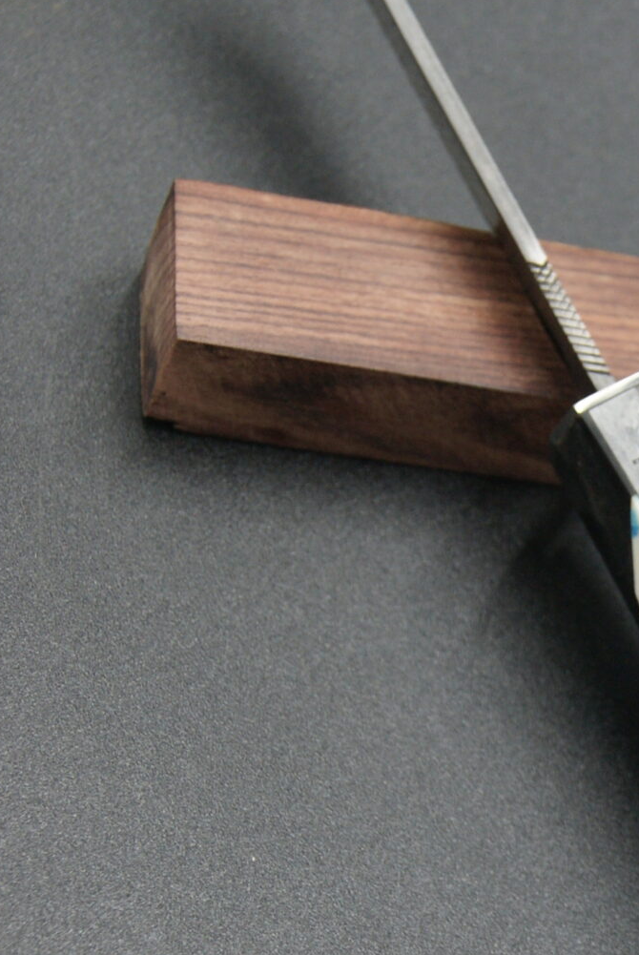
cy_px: 796
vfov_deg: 15.1
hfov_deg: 10.1
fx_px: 3565
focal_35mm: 134
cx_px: 775
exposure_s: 1/60
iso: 200
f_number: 5
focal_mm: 35
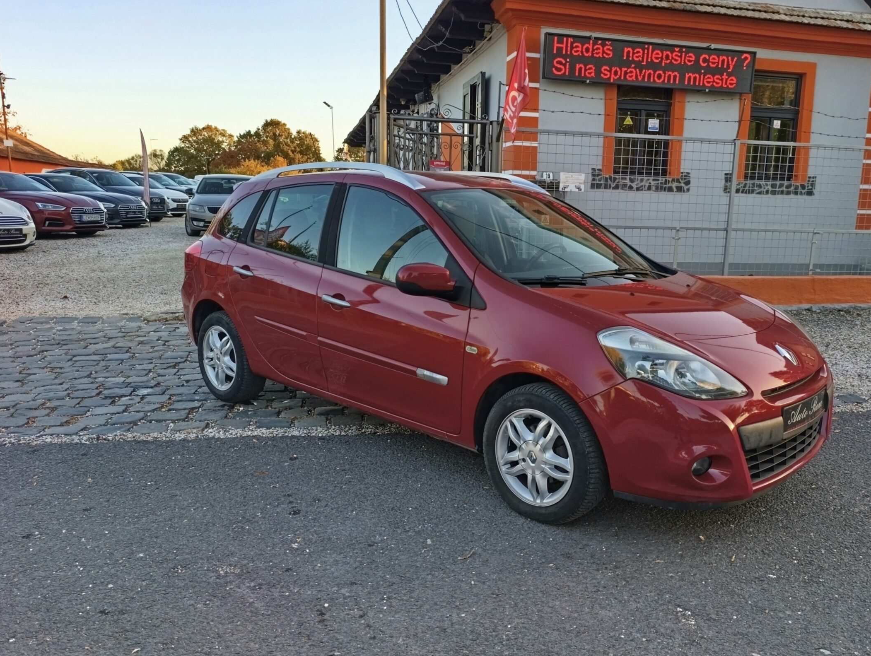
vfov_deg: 49.8
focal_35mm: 28
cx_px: 509
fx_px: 706
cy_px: 359
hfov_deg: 63.0
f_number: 1.6
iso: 160
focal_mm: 6.14
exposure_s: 1/100
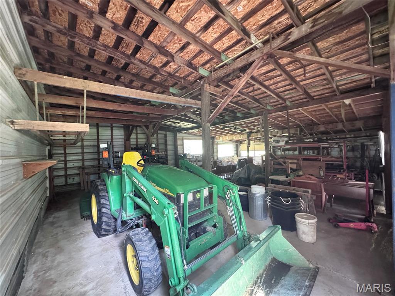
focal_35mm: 14
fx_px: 160
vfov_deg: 85.7
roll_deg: +2.4
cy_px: 148
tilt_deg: -2.8
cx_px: 198
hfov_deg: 102.1
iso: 1250
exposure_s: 1/53
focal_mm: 2.22
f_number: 2.2
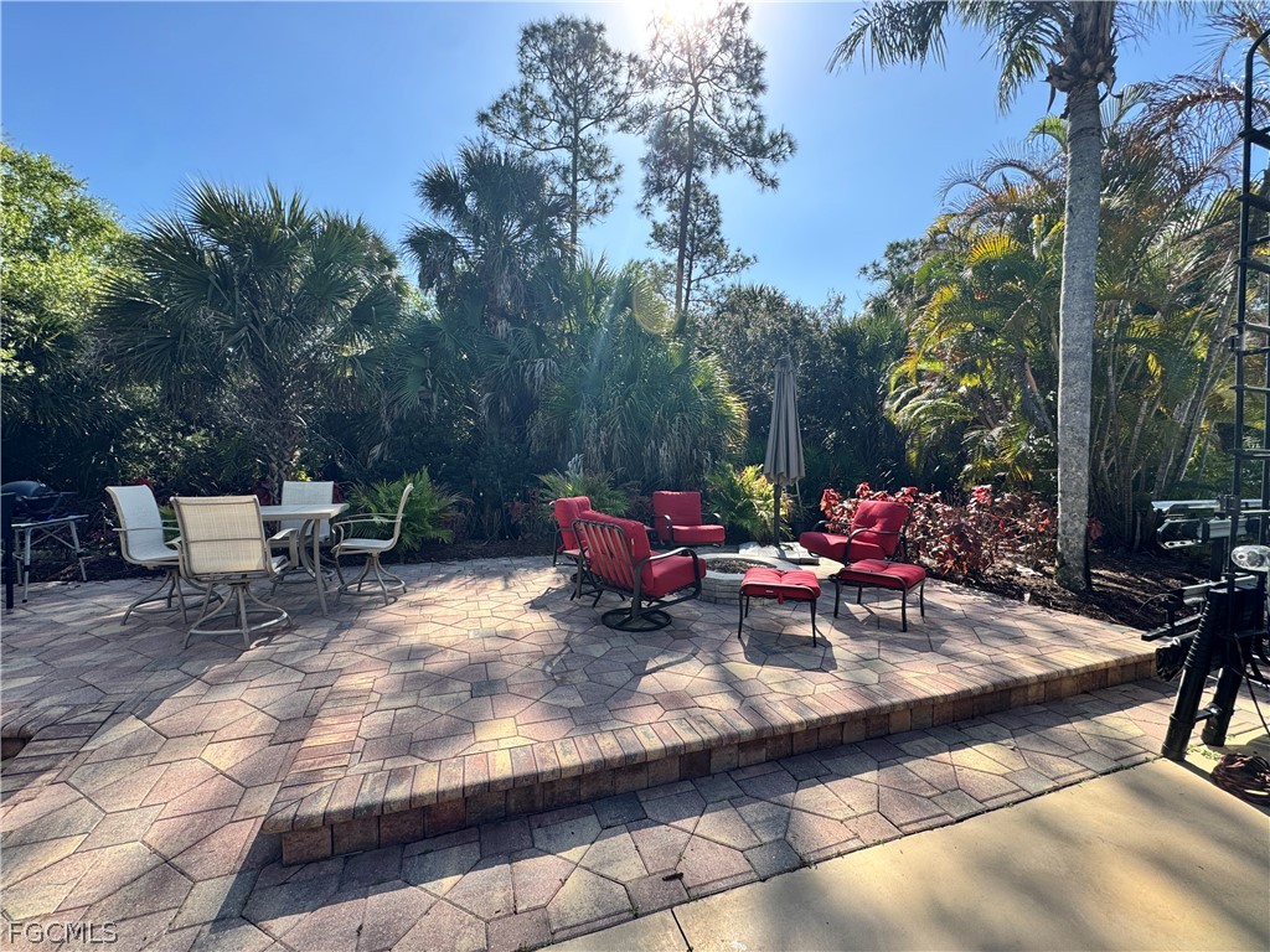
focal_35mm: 14
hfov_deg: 102.1
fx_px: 514
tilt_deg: -2.0
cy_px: 476
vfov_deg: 85.7
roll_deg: -0.7
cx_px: 635
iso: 40
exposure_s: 1/693
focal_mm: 2.22
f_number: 2.2
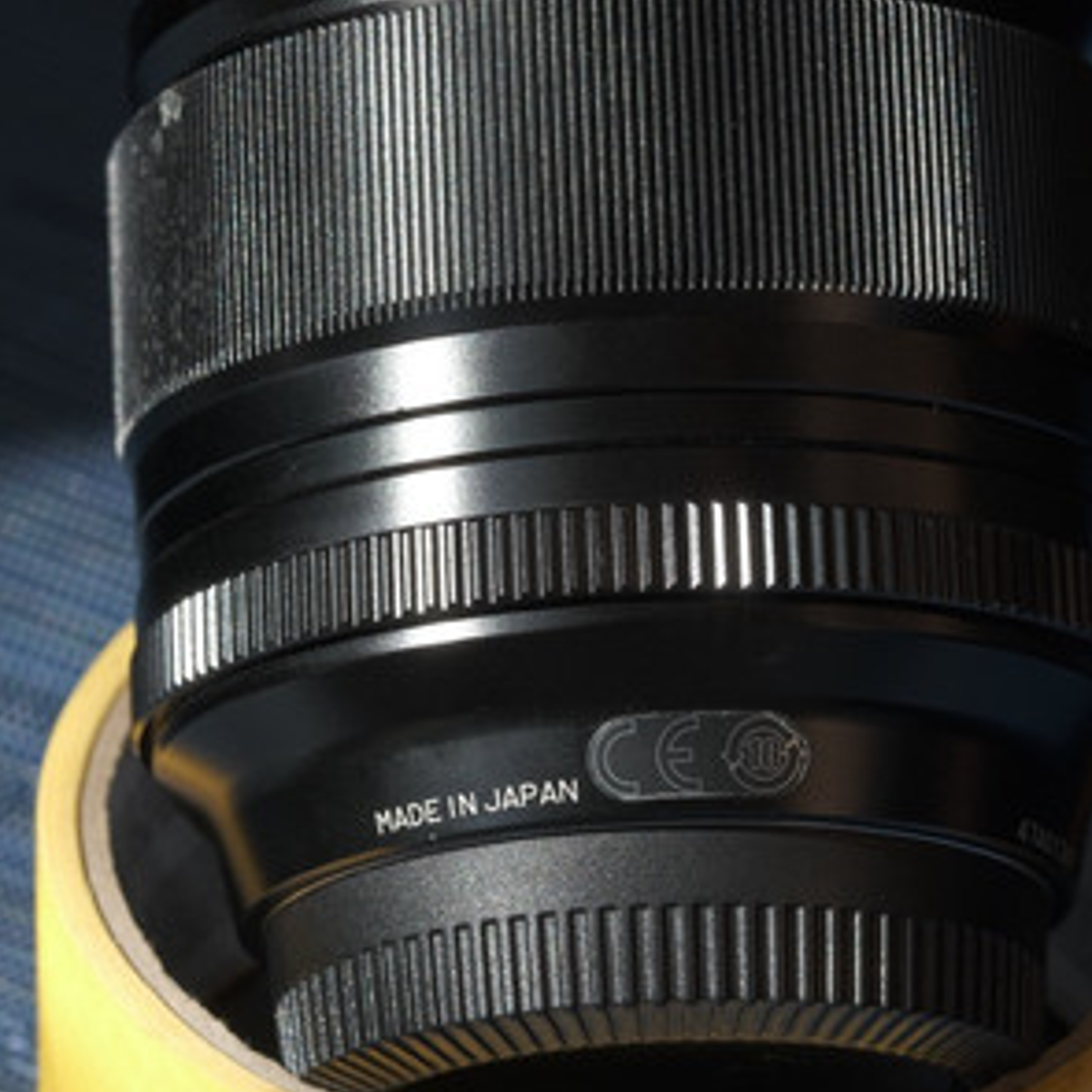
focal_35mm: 249
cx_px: 651
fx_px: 8887
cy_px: 435
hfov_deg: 7.0
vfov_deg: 7.0
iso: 160
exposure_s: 1/80
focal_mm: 90
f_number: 8
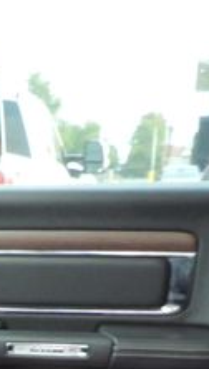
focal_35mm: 150
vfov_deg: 13.0
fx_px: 1473
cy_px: 649
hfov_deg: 7.6
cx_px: -264
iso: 180
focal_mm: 4.3
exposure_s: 1/30
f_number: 3
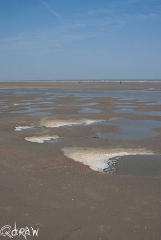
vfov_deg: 57.2
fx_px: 221
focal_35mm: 33
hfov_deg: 40.1
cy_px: 120
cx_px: 80
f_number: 10
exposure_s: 1/250
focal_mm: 22
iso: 100
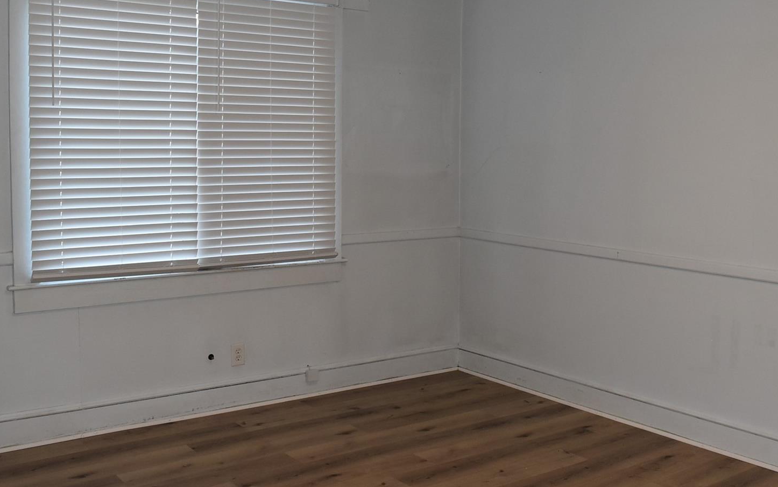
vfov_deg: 32.7
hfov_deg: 50.2
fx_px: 827
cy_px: 201
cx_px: 445
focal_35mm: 39
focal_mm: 18
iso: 800
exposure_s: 1/100
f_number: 5
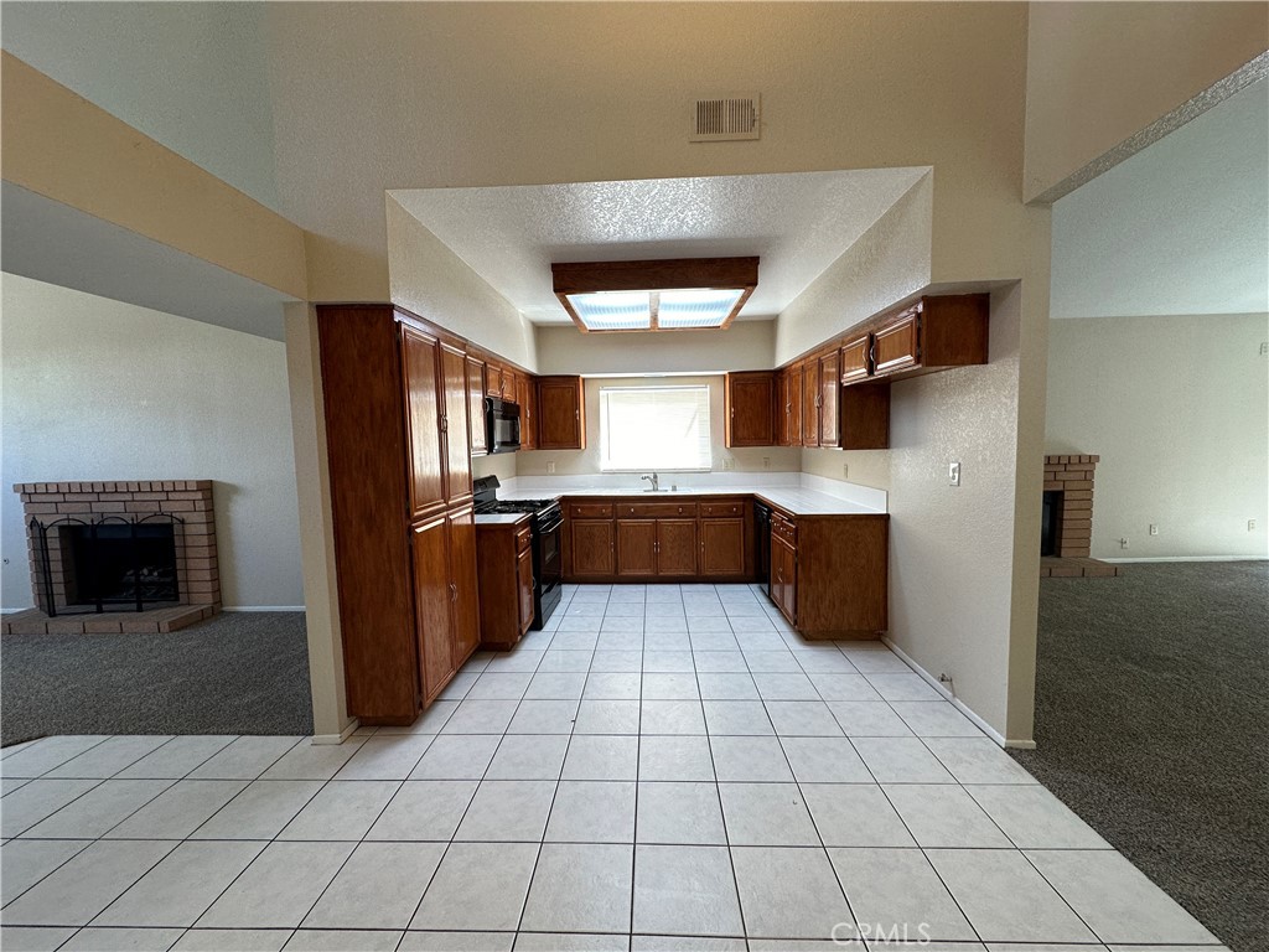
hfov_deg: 102.1
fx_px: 513
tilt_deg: -3.3
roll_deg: +1.0
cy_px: 476
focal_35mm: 14
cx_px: 634
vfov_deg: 85.7
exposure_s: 1/120
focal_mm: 2.22
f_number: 2.2
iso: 125
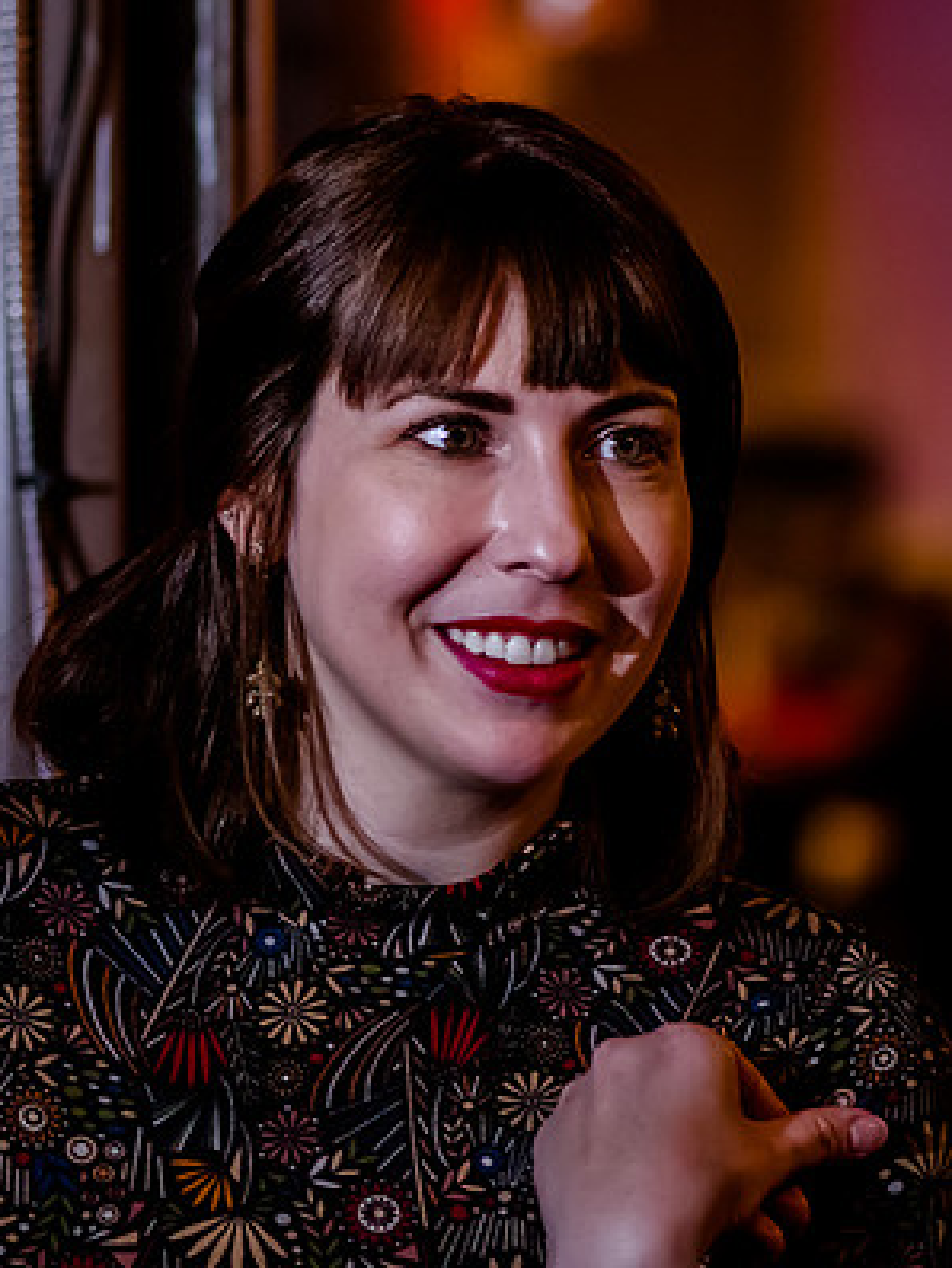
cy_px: 646
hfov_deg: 5.6
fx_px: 9785
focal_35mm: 267
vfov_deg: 7.4
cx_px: 539
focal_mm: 105
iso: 4000
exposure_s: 1/250
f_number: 2.8
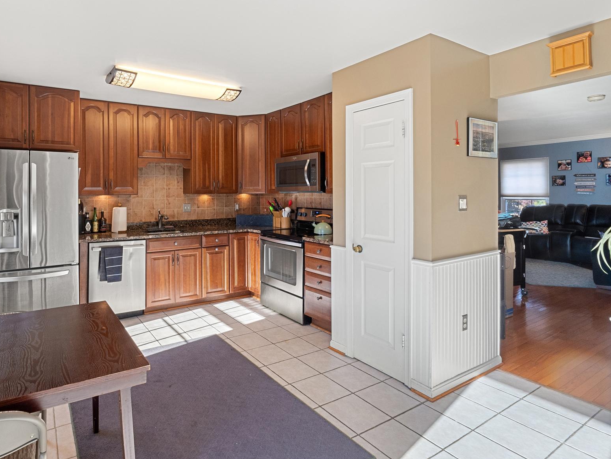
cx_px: 227
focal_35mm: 19
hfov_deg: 83.0
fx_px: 335
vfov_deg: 68.2
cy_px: 191
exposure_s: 1/40
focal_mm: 10
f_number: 8
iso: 640
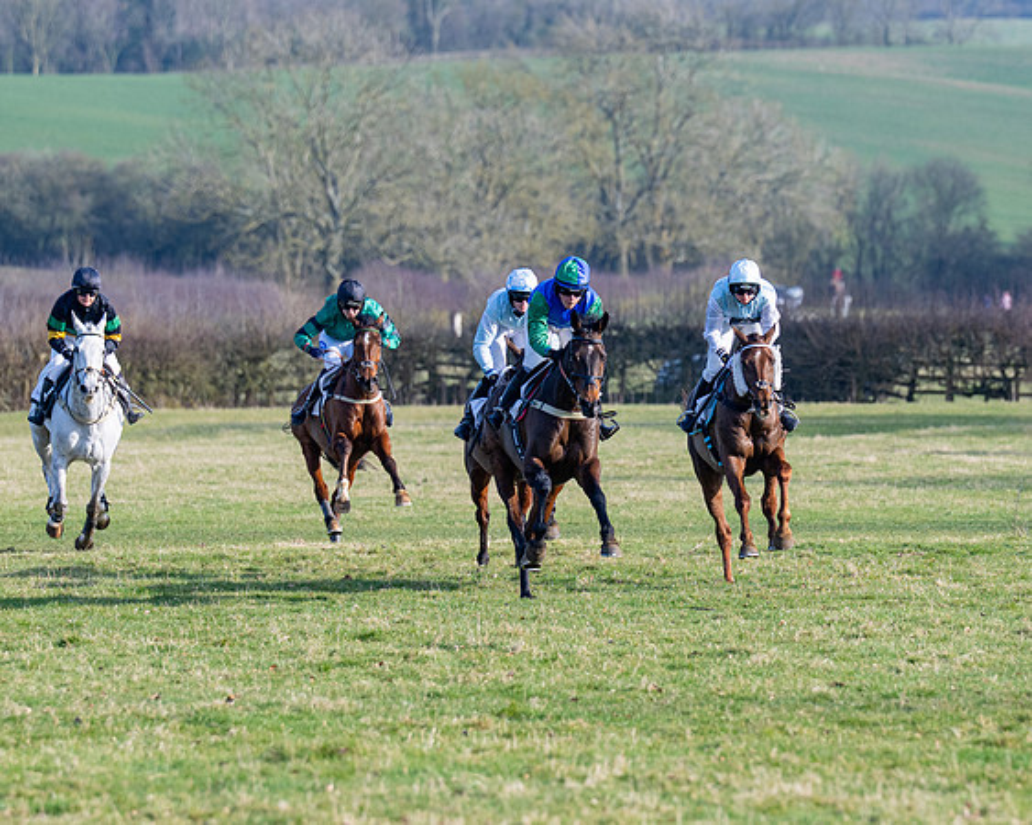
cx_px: 578
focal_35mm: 385
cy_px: 458
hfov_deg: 5.0
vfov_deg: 4.0
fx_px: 11760
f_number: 4
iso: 160
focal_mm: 185
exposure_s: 1/1250
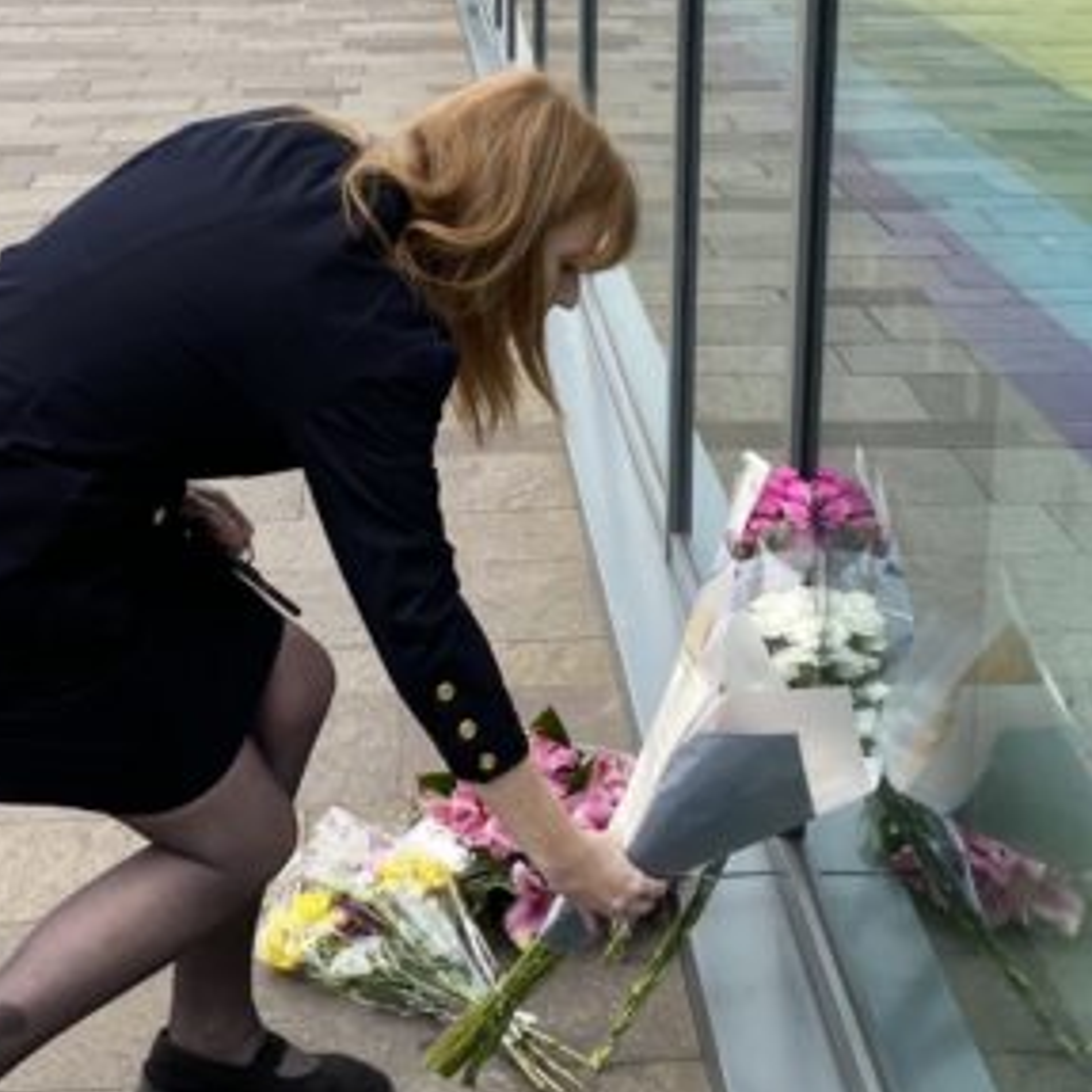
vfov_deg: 26.9
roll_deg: +0.7
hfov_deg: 26.9
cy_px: 514
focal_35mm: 64
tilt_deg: -18.3
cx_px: 487
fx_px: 2284
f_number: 1.8
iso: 32
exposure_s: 1/312
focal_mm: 4.25
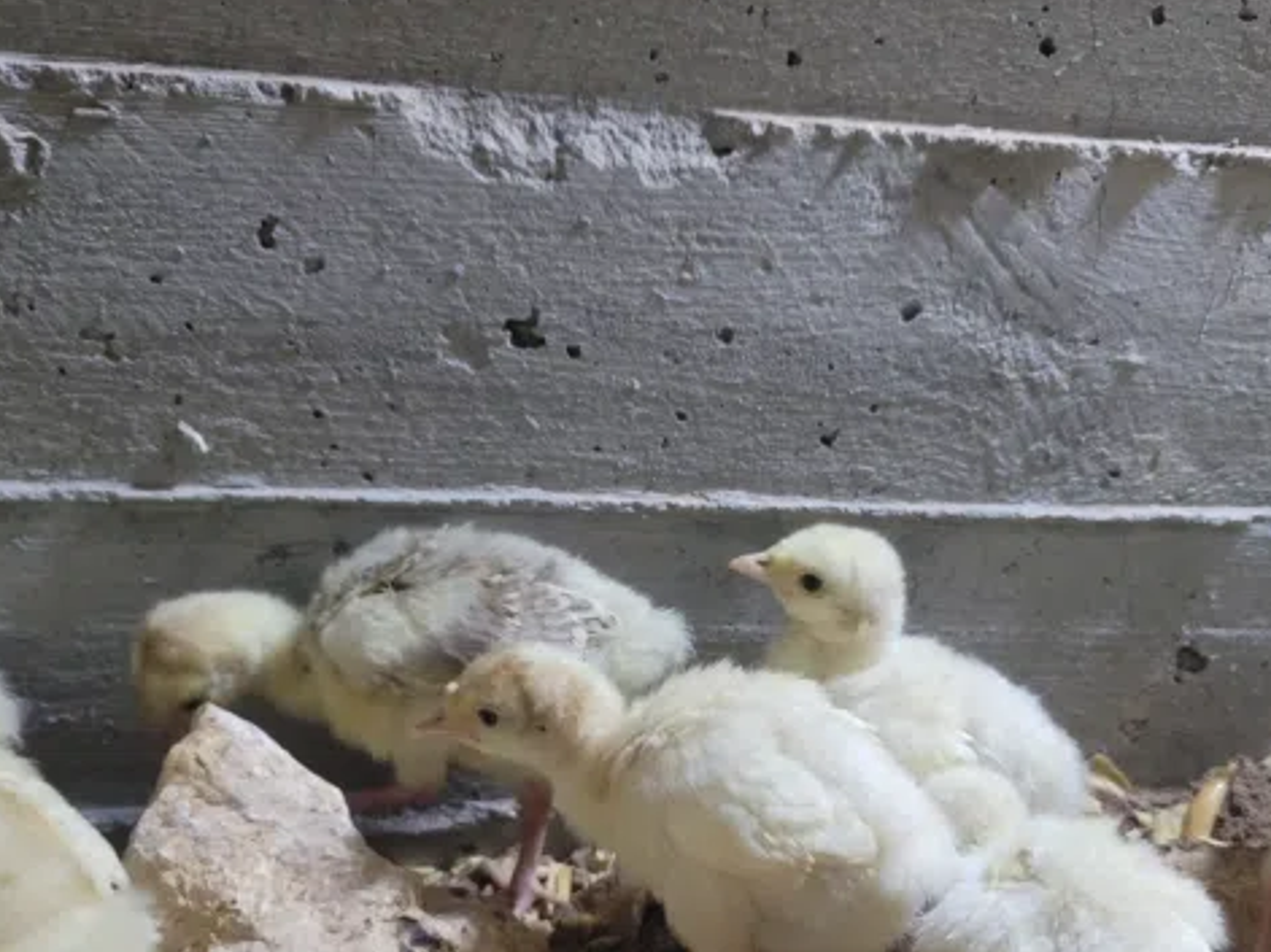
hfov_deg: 53.8
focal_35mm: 34
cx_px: 729
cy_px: 631
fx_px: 1248
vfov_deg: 41.3
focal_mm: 7
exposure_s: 1/50
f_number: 1.8
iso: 500
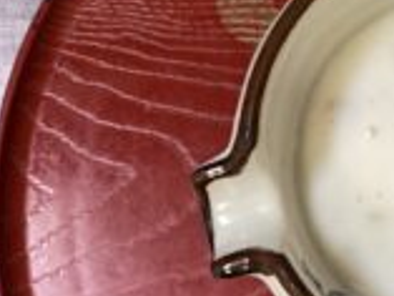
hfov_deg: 24.4
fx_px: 843
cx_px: 443
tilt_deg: -79.9
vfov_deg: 19.9
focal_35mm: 74
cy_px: 154
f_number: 2.4
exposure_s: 1/50
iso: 160
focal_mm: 3.3
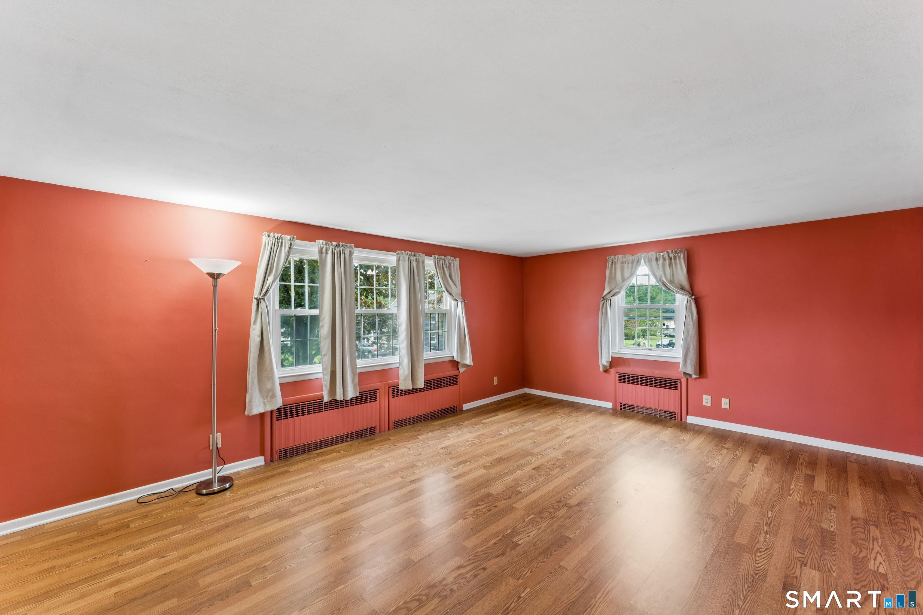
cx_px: 462
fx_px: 374
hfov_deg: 101.9
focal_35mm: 15
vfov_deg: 78.8
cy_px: 308
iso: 400
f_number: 13
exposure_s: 1/2.5
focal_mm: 14.6
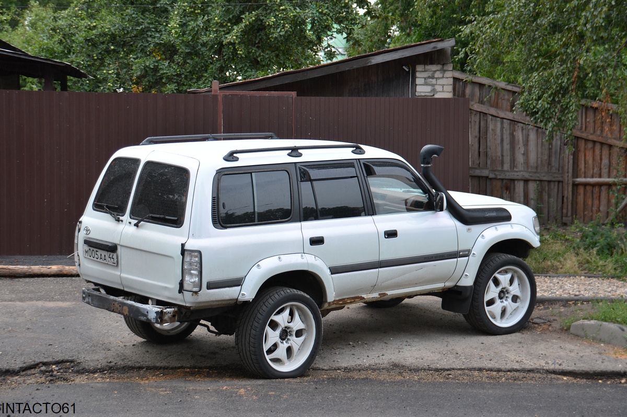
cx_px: 314
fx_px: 1357
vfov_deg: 17.5
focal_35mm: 78
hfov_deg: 26.0
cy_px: 208
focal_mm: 52
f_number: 5
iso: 400
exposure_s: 1/100
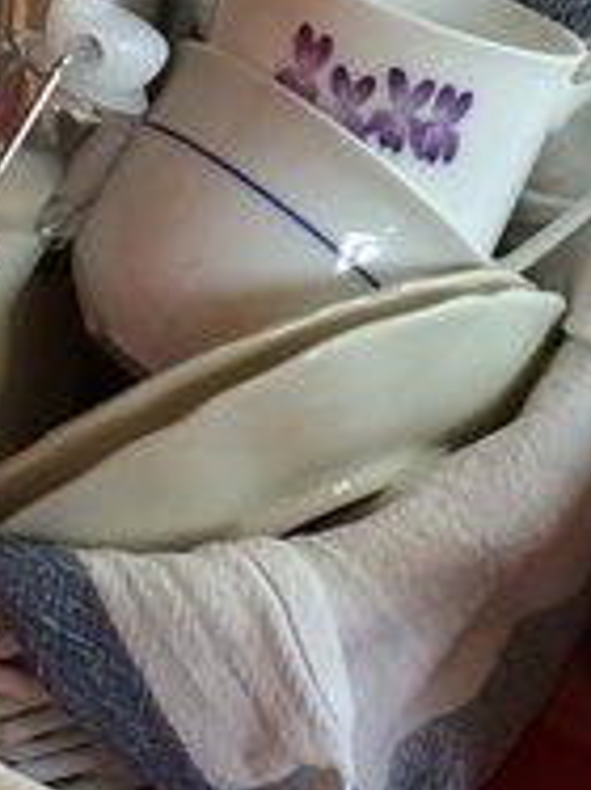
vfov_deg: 12.9
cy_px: -99
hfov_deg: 9.9
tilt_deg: -42.9
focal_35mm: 150
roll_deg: +2.6
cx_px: 416
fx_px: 3419
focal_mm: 4.15
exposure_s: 1/40
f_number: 2.2
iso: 40
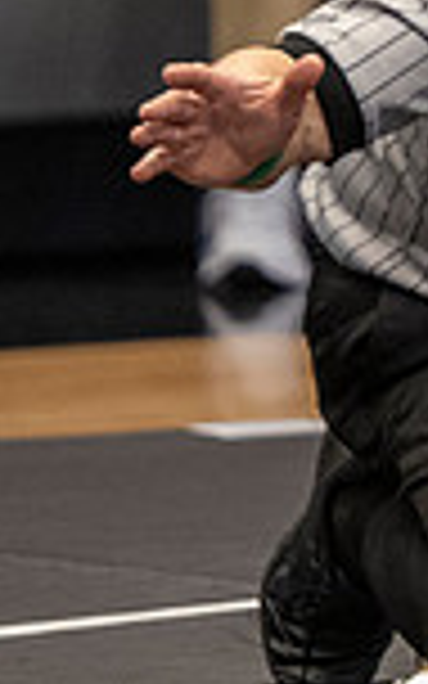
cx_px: 966
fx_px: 18626
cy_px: 426
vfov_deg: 2.1
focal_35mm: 998
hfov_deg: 1.3
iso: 3200
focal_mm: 160
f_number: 2.8
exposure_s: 1/1000
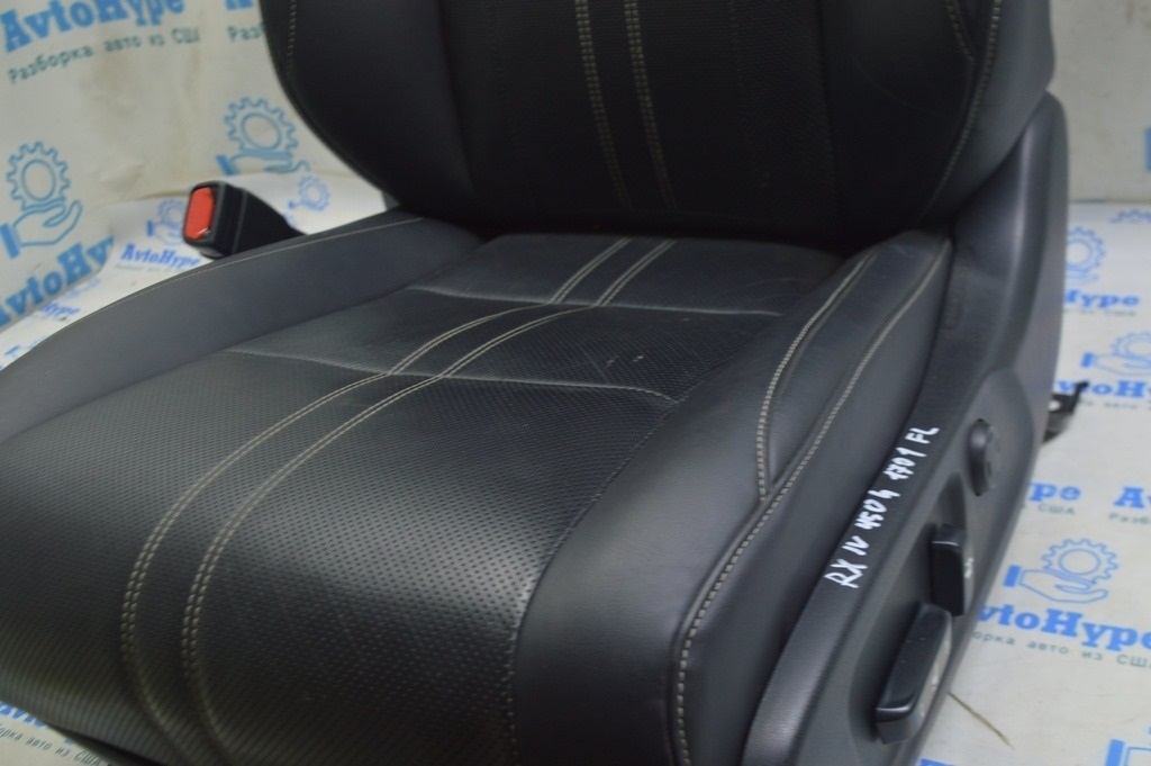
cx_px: 576
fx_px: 1294
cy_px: 383
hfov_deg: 48.0
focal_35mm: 40
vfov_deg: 33.0
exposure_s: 1/20
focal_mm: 27
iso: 400
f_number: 5.6
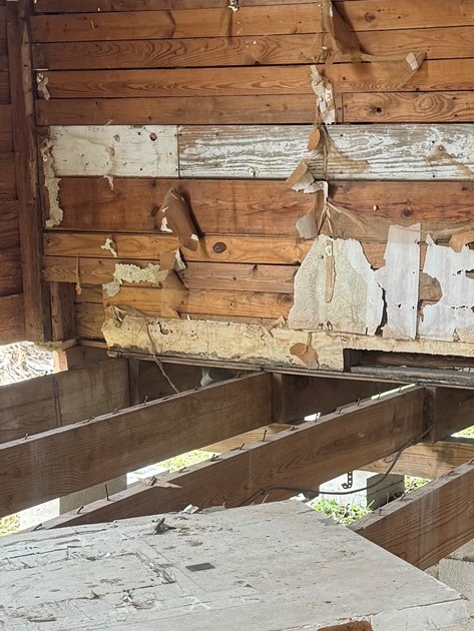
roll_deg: +0.5
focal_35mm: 78
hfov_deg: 18.6
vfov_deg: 24.9
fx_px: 1423
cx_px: 413
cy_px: 424
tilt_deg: -12.3
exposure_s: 1/64
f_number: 1.78
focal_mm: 6.76
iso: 200
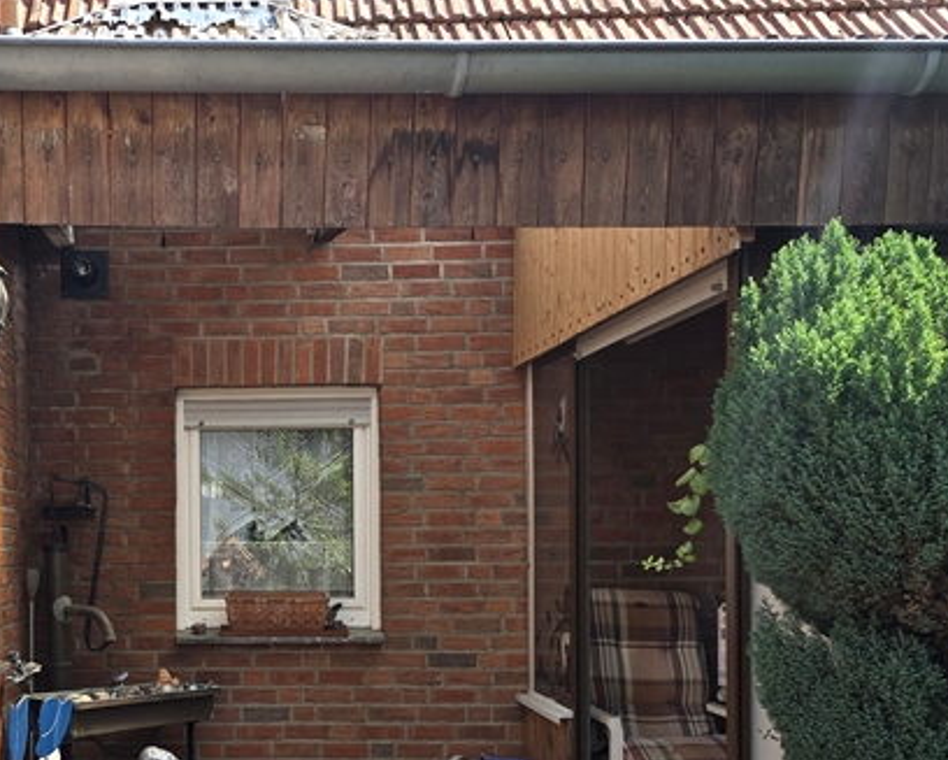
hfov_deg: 40.0
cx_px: 165
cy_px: 565
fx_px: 1235
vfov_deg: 33.5
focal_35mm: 44
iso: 12
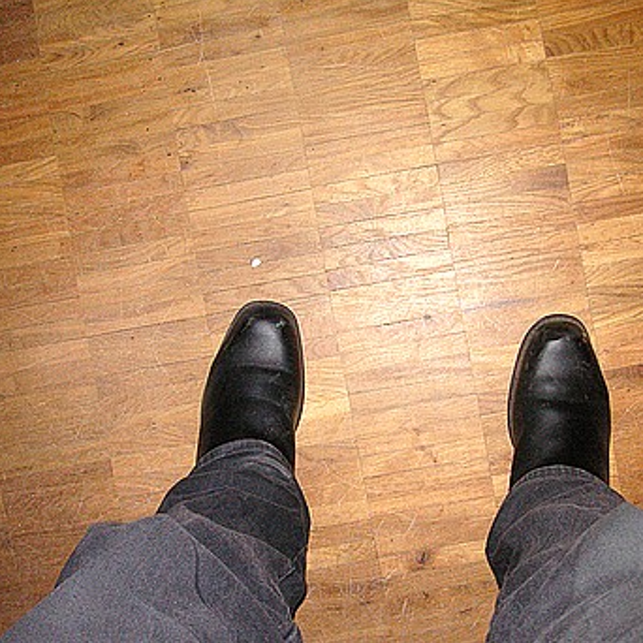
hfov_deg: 38.3
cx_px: 361
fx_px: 925
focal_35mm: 44
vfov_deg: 38.3
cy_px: 322
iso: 160
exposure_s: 1/45
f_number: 2.8
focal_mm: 6.1
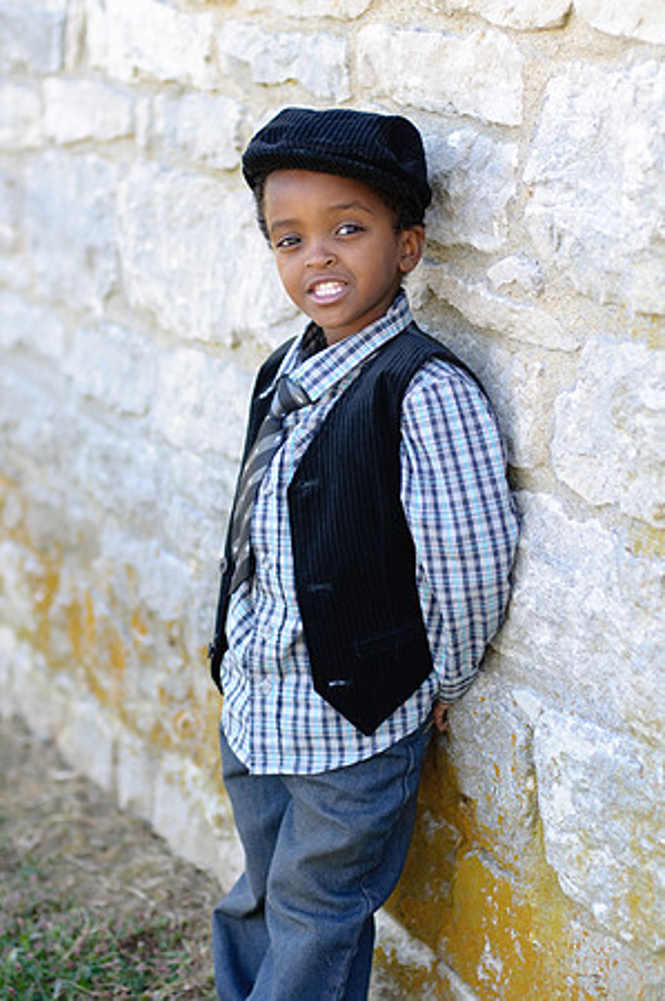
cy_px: 500
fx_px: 2083
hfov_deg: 18.1
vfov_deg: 27.0
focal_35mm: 75
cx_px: 332
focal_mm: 50
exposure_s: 1/320
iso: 200
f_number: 2.2
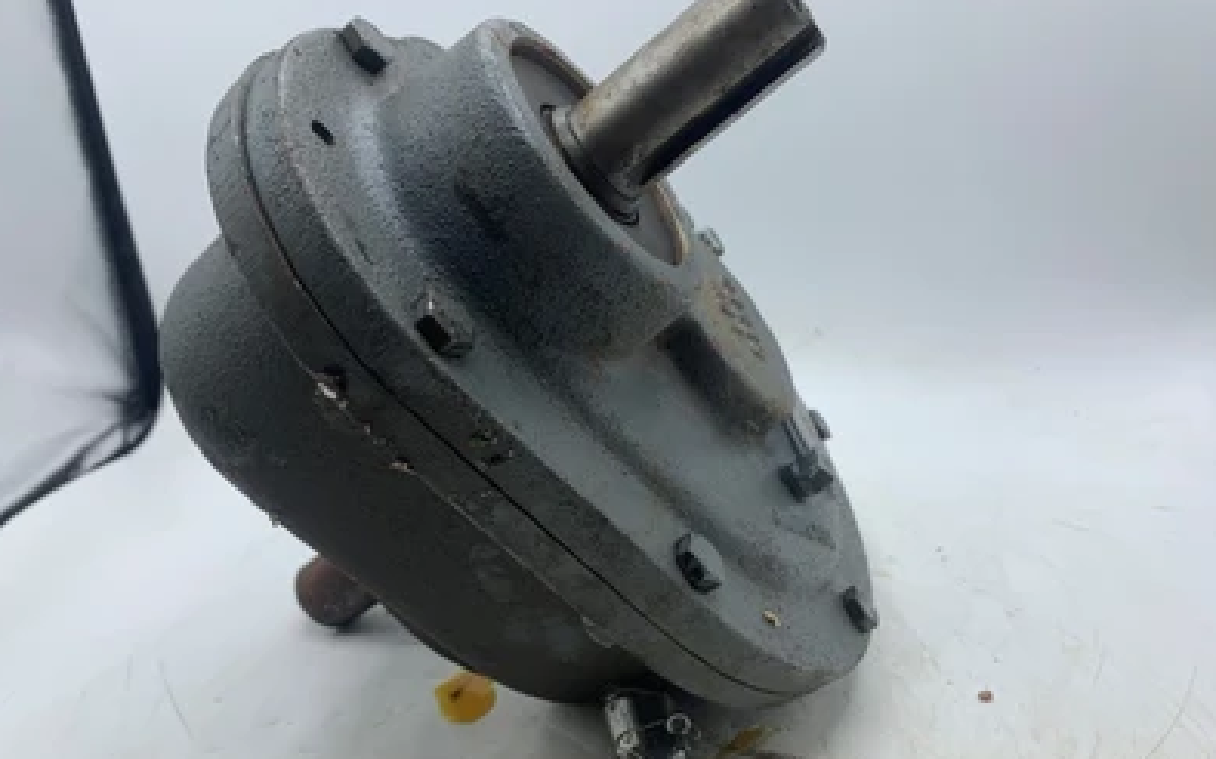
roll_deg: +2.8
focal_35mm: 28
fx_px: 928
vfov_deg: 44.4
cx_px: 608
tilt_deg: -21.3
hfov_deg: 66.5
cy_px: 426
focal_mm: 4.25
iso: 25
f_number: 1.8
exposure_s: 1/683
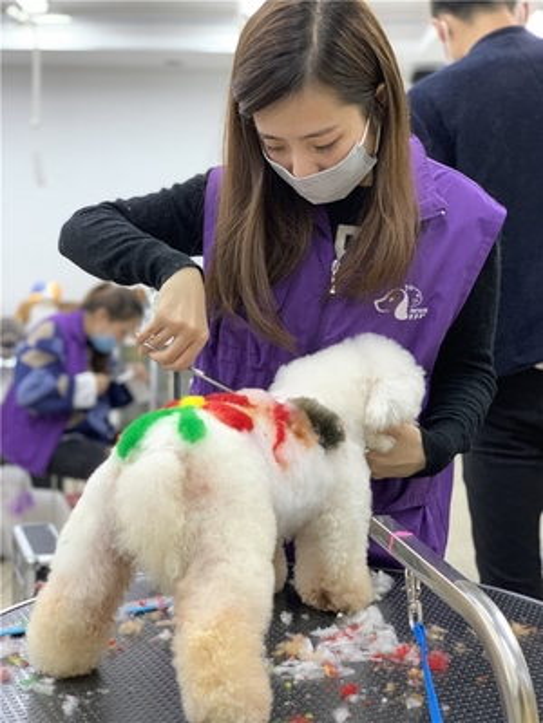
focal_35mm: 52
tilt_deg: -1.8
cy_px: 362
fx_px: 1088
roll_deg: -0.4
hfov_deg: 28.0
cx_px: 272
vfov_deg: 36.8
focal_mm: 6
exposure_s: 1/50
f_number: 2.4
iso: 200
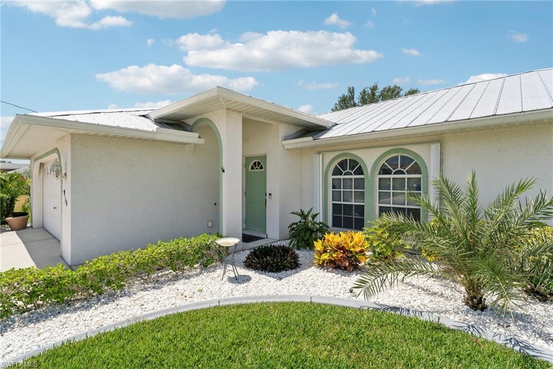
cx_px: 276
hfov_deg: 94.3
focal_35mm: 17
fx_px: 256
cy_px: 184
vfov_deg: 71.4
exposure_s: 1/800
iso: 250
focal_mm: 16.7
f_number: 8
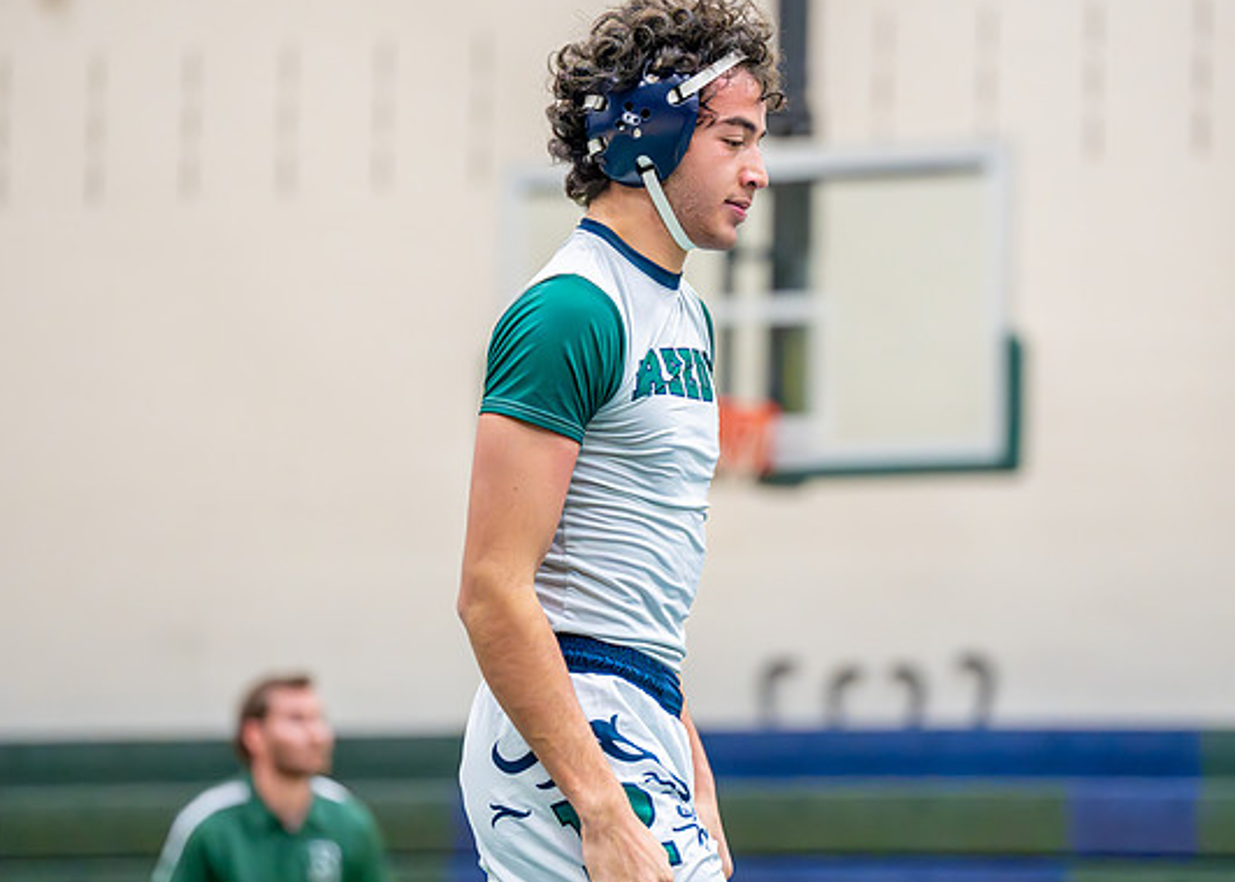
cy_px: 364
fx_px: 6524
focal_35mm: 186
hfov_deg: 10.8
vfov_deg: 7.7
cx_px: 674
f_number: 2.8
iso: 6400
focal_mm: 141
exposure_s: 1/1000
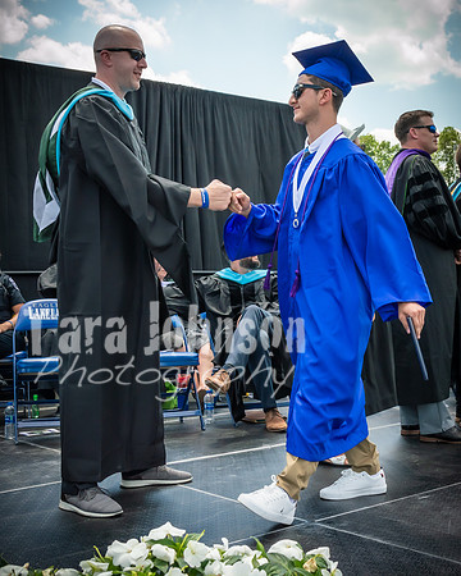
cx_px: 260
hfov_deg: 30.6
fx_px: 842
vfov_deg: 37.8
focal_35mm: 49
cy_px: 284
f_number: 7.1
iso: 200
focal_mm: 22
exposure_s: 1/320
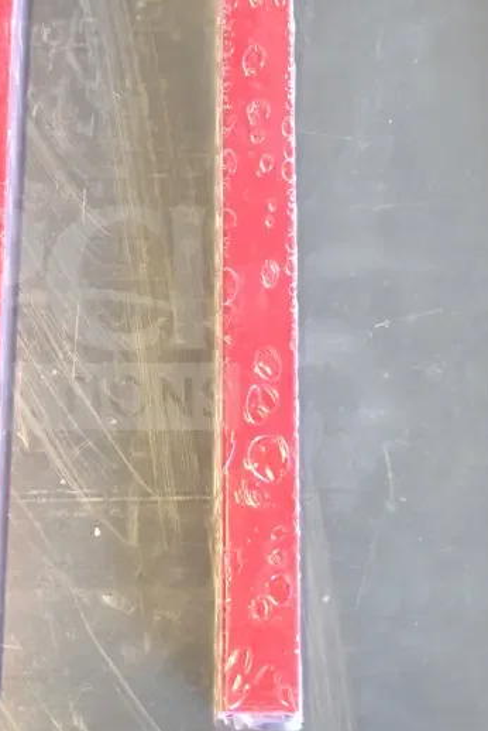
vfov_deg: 22.6
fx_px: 1827
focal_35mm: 90
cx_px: 80
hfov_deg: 15.1
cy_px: 318
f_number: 4.5
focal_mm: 34
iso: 1100
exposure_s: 1/50
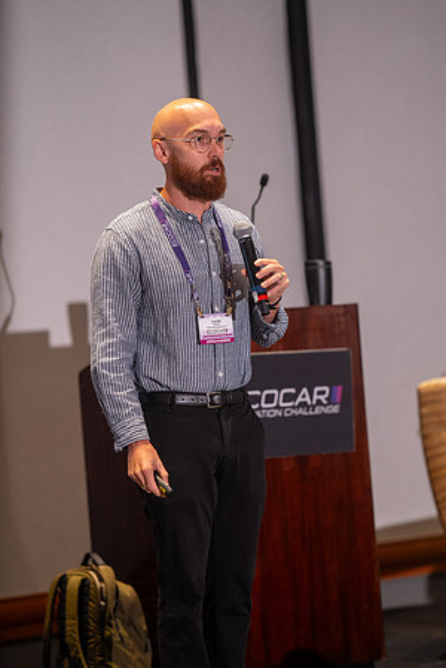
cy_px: 334
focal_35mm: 135
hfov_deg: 10.2
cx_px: 223
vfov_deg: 15.2
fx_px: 2509
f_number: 1.8
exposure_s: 1/200
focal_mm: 135
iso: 1600
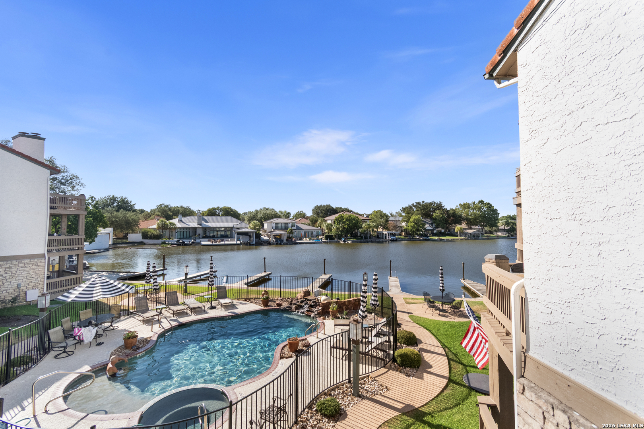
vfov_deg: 77.3
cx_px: 322
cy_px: 214
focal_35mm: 15
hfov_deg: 100.4
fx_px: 268
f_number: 4.5
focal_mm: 10
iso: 110
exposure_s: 1/8000
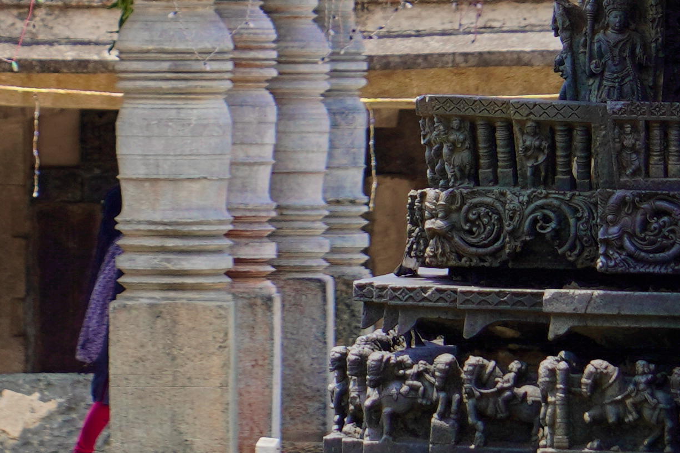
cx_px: 89
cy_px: -321
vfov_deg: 2.1
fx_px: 12184
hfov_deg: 3.2
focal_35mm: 645
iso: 100
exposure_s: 1/200
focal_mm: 88
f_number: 6.3
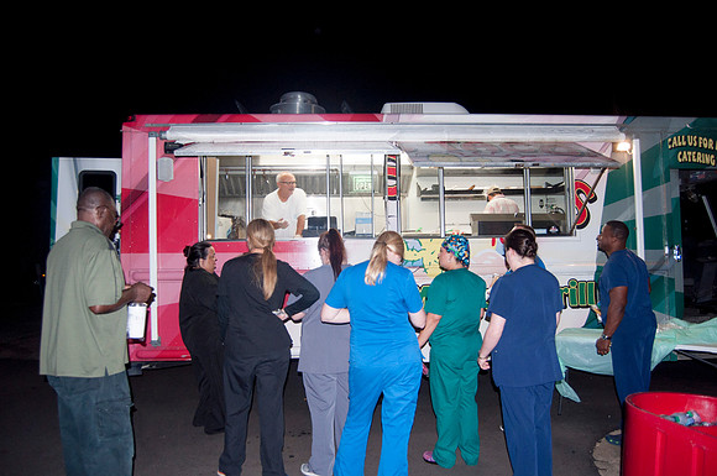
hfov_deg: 67.5
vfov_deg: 47.8
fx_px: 537
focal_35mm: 27
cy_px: 238
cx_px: 358
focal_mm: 18
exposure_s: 1/60
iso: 400
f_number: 3.5
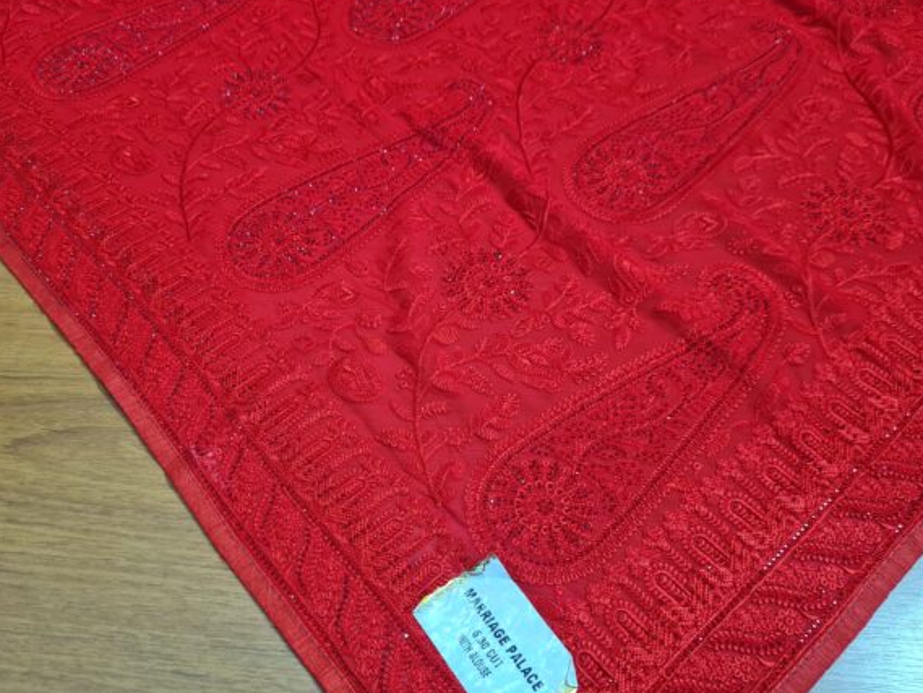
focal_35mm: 32
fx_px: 853
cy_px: 379
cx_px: 378
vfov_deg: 44.1
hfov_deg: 56.5
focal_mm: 5.4
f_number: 1.8
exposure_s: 1/60
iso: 250
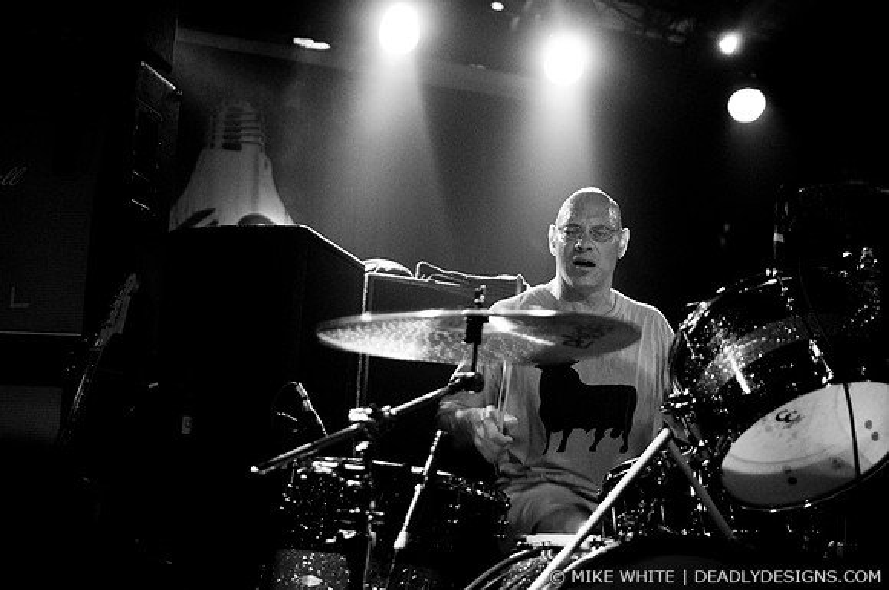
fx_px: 1110
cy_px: 295
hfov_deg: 43.7
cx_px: 444
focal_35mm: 45
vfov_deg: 29.8
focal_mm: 30
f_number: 1.4
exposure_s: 1/60
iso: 1000
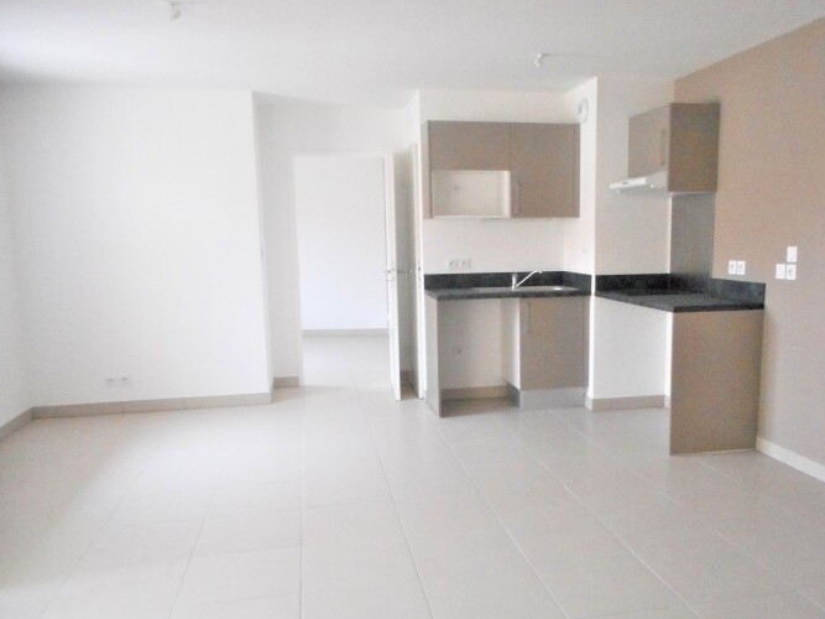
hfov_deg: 59.6
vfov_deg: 46.6
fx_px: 715
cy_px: 354
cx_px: 485
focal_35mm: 30
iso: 720
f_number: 3.7
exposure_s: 1/8
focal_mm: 4.5
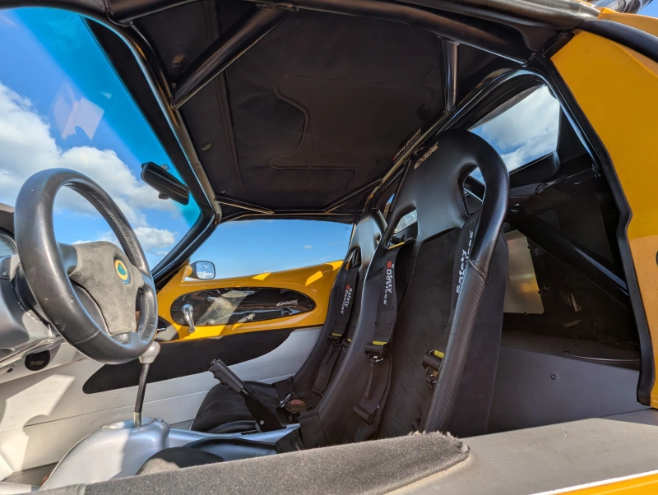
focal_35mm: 13
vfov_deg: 90.0
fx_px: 247
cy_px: 248
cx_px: 329
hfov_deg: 106.1
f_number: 2.2
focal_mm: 1.95
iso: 33
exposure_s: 1/639
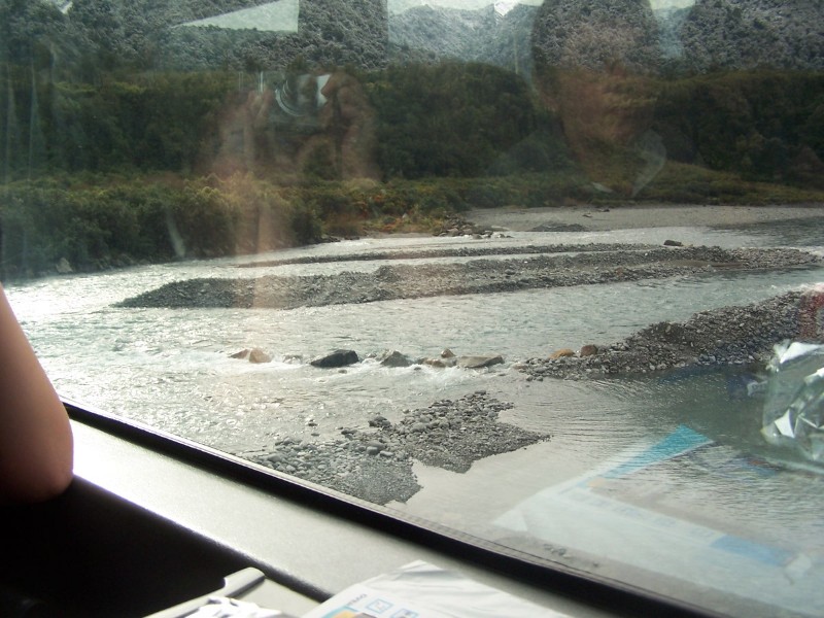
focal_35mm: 38
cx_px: 412
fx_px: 905
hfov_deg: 49.0
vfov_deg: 37.7
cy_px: 309
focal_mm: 6.3
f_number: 2.8
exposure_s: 1/180
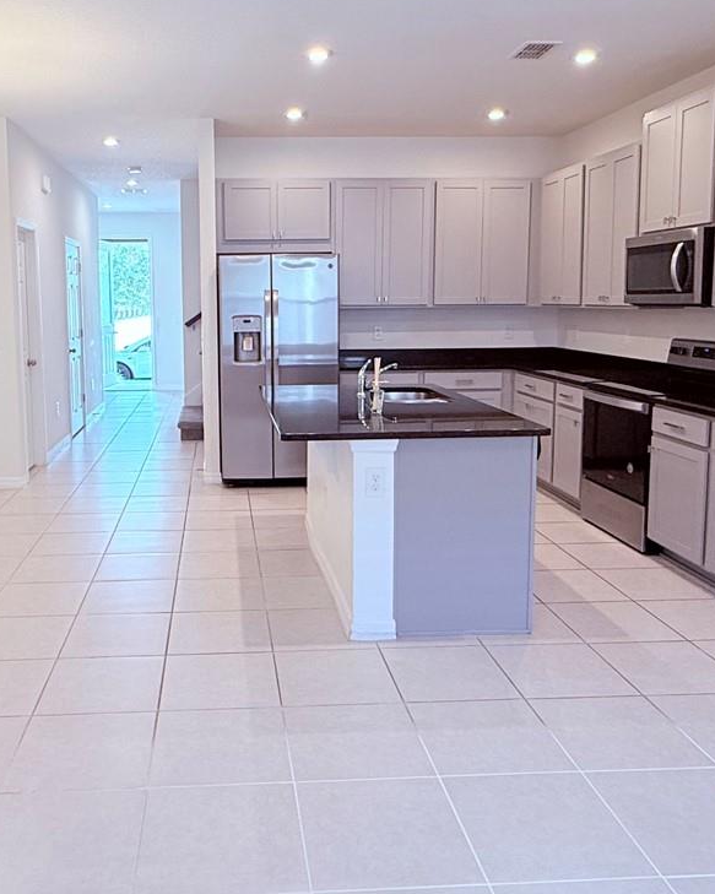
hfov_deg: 47.9
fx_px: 794
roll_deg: +0.1
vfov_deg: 58.5
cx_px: 259
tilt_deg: -5.8
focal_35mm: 30
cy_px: 384
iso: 160
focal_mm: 2.22
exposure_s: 1/120
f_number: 2.2
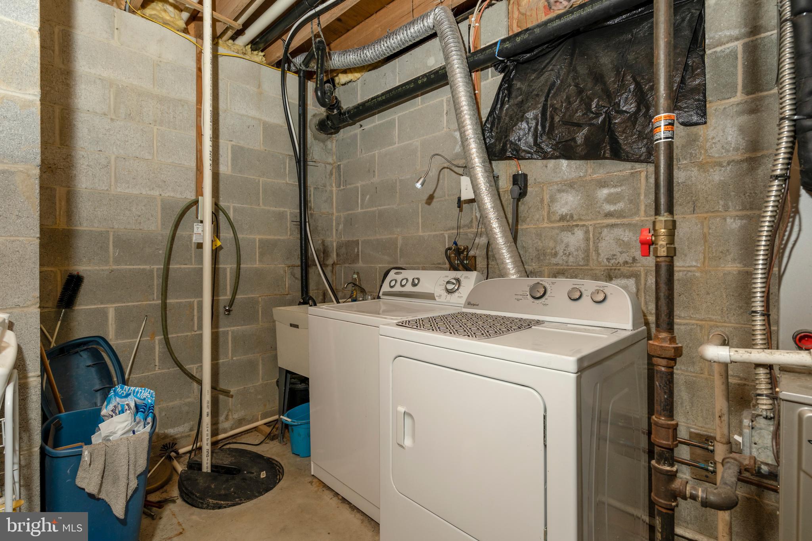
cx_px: 406
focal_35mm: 16
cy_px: 270
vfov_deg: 73.7
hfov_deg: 96.7
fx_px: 361
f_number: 7.1
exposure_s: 1/80
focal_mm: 16
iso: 320
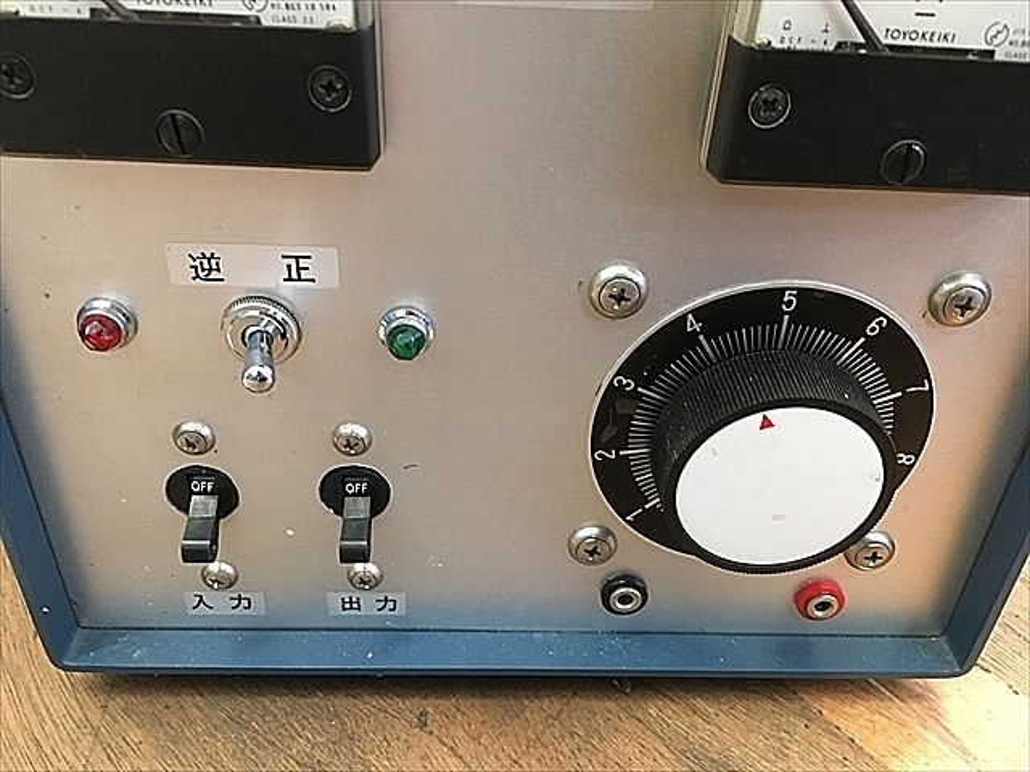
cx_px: 515
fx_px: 863
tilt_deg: -33.3
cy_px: 386
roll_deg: -2.5
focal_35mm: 29
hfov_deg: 61.7
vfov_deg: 48.2
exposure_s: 1/24
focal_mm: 4.15
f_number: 2.2
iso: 200
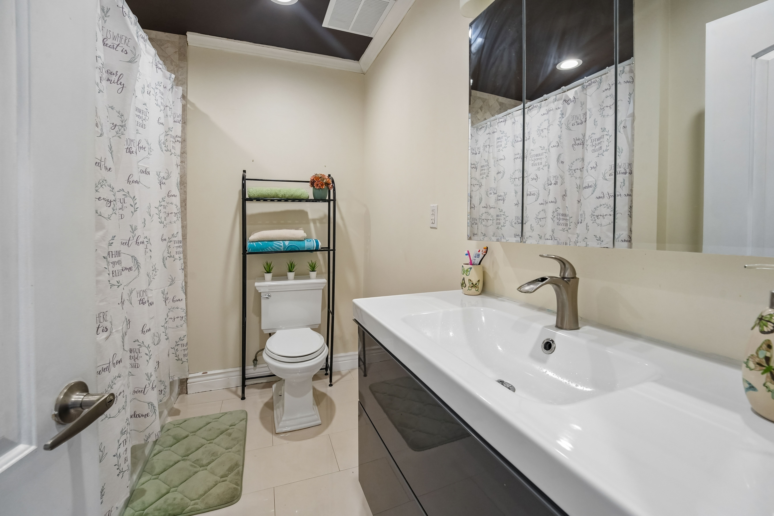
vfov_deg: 81.2
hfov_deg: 104.3
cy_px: 258
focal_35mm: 14
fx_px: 301
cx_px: 387
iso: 1250
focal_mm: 14
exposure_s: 1/60
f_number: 7.1
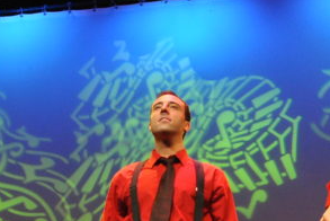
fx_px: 1129
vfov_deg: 11.2
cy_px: 135
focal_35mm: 123
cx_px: 197
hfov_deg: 16.6
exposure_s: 1/125
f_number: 4
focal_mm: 20
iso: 400
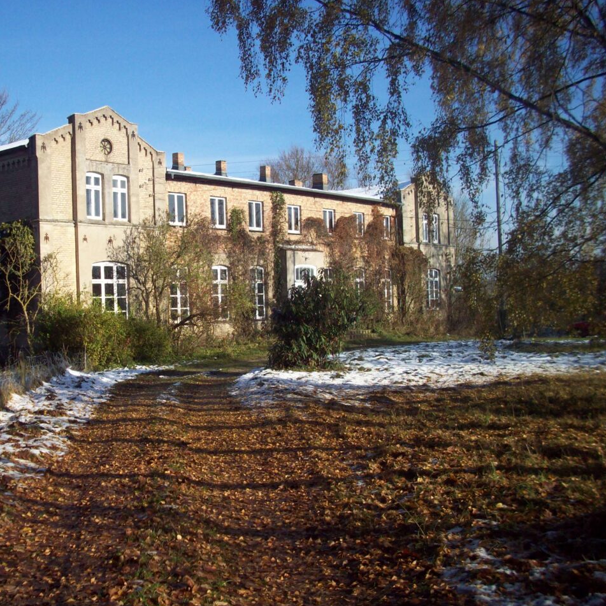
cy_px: 304
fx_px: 871
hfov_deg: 37.9
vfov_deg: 38.3
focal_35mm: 44
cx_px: 203
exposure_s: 1/293
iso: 80
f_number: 5.6
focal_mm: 6.2
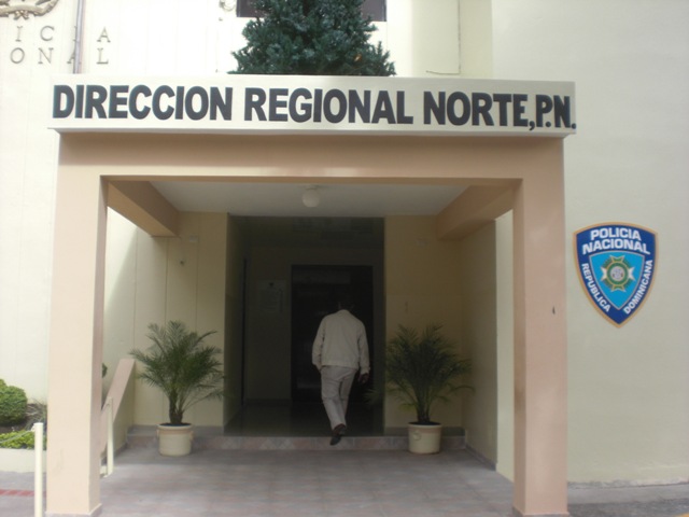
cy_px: 258
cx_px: 344
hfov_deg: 49.0
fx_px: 756
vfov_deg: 37.7
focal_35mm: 38
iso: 64
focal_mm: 6.3
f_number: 3.1
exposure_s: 1/320
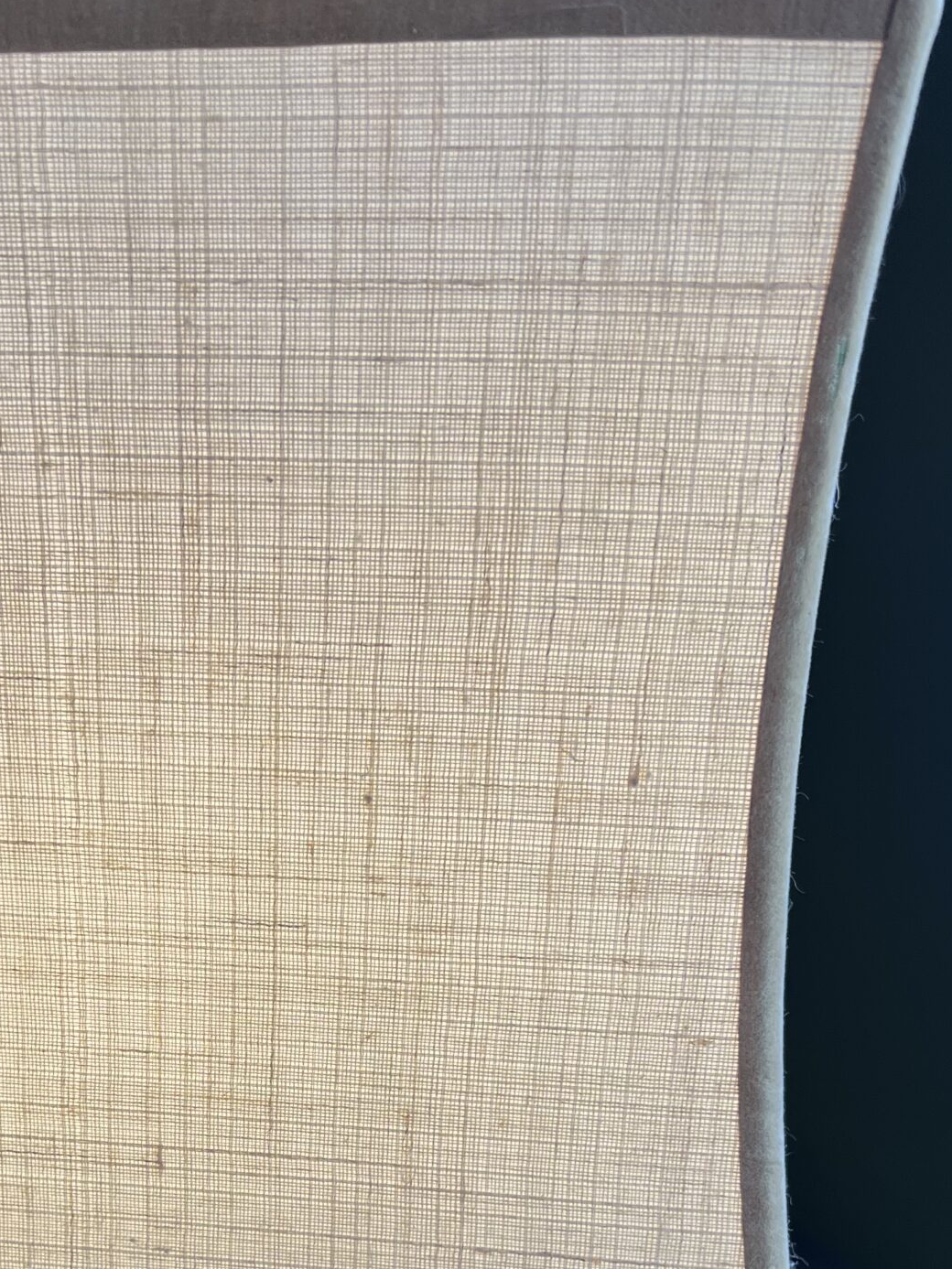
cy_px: 1027
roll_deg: +1.1
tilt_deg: -24.5
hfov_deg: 29.7
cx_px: 211
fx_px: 1760
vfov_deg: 38.1
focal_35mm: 48
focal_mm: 5.7
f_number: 1.5
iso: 40
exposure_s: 1/152
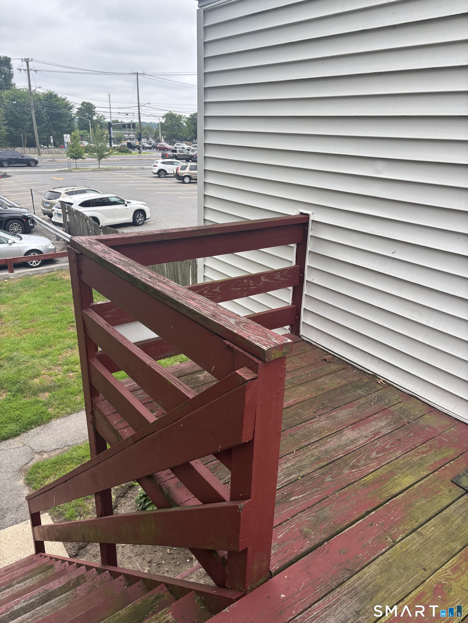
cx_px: 234
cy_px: 312
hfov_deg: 53.1
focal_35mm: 26
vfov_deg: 67.3
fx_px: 469
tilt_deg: -18.8
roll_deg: -2.7
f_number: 1.6
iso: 50
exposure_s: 1/315
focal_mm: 5.96
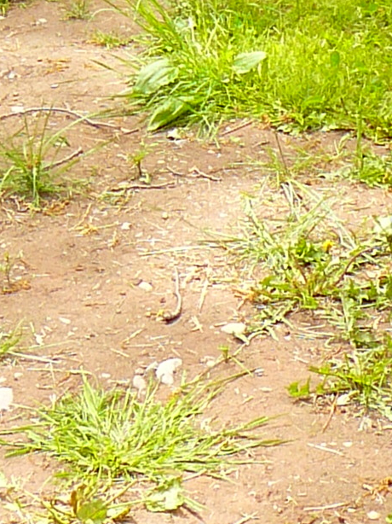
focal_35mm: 146
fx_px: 2206
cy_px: -180
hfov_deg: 10.1
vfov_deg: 13.0
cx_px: 350
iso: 80
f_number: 2.8
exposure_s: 1/160
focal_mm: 5.2
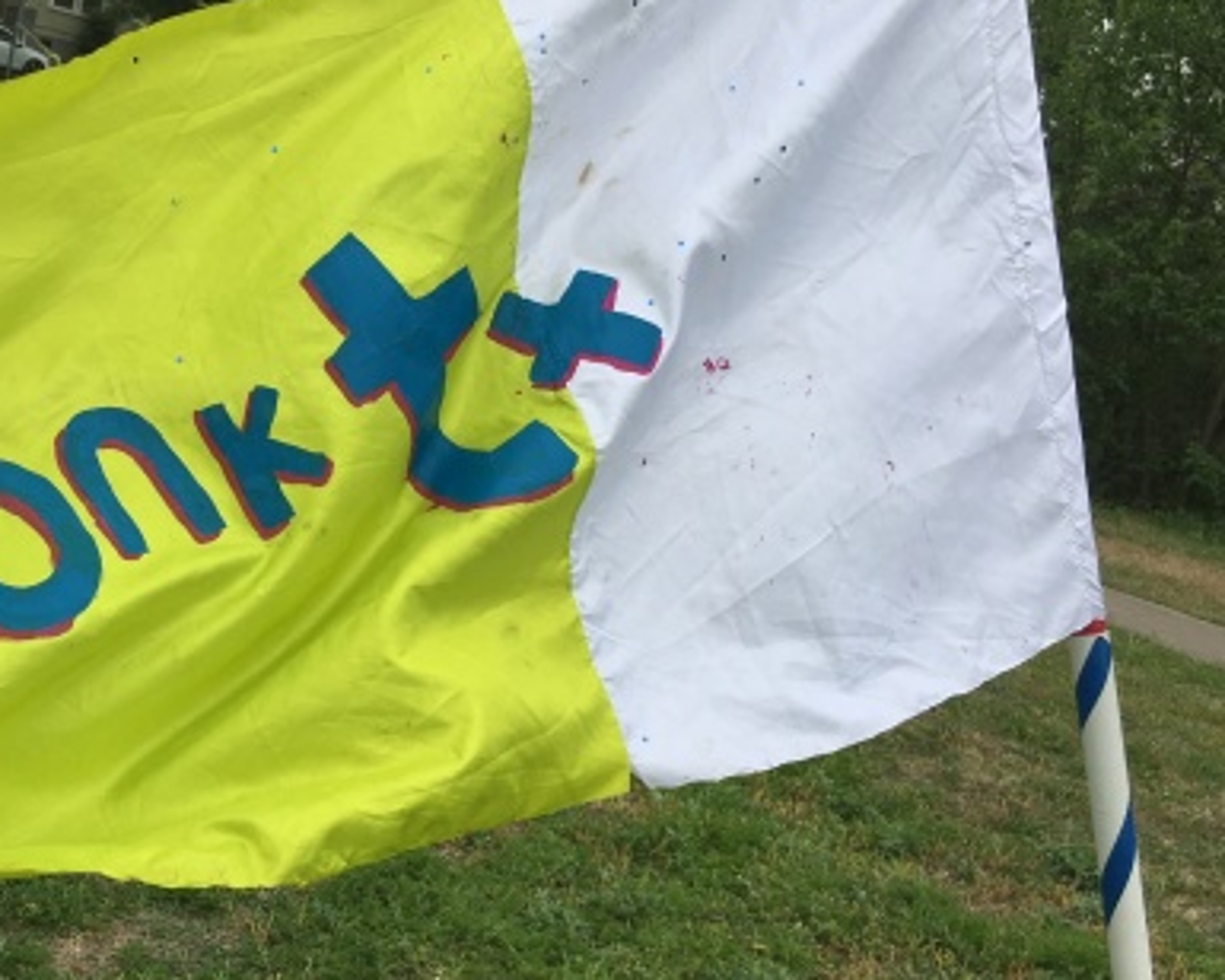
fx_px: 1704
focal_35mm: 47
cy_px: 496
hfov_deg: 38.3
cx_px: 270
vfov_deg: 32.1
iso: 25
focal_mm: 4.15
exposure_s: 1/1026
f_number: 2.2
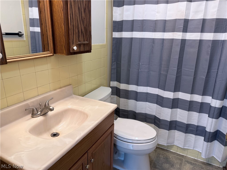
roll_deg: -2.7
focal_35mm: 24
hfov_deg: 71.6
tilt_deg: -19.0
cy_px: 85
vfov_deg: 56.8
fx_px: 157
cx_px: 114
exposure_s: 1/60
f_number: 1.78
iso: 200
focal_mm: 6.76
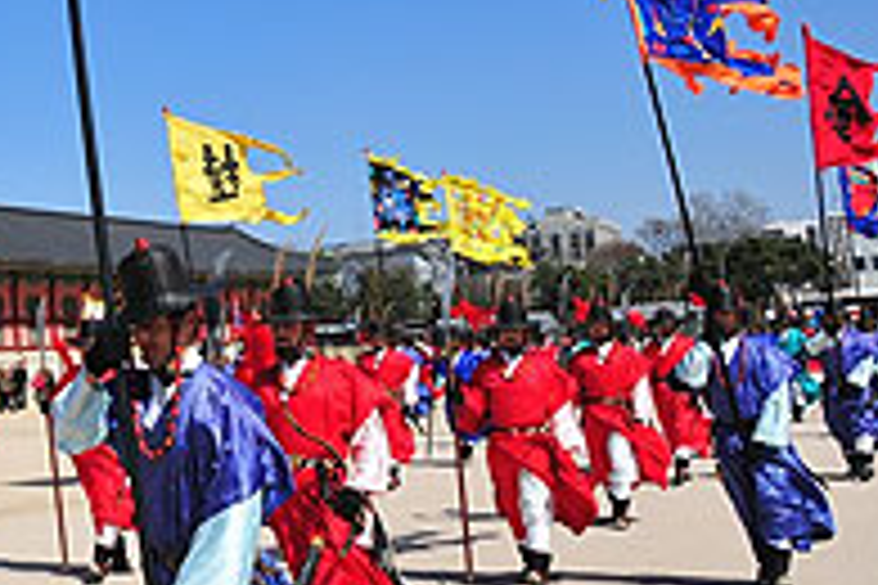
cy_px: 155
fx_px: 1853
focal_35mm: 76
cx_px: -59
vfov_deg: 17.9
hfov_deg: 25.0
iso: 200
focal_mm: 22
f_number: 11
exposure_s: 1/500
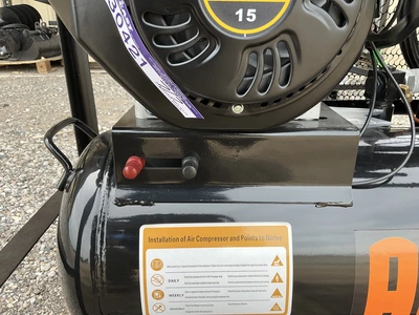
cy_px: 158
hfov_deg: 61.7
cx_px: 210
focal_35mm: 29
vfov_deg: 48.2
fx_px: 351
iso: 25
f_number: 1.8
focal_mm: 3
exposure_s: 1/259
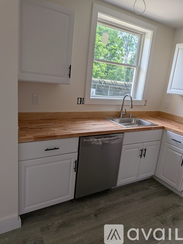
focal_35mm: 24
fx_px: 169
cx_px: 92
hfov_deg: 56.8
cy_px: 122
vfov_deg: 71.6
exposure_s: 1/2160
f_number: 1.7
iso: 28
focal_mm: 4.53
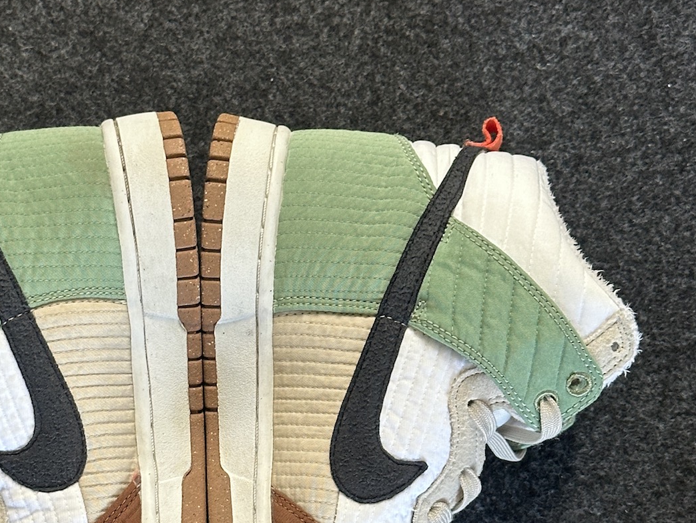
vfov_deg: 15.9
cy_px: 446
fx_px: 1850
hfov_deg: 21.2
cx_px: 206
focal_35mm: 92
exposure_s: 1/50
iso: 250
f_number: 1.78
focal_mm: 6.86
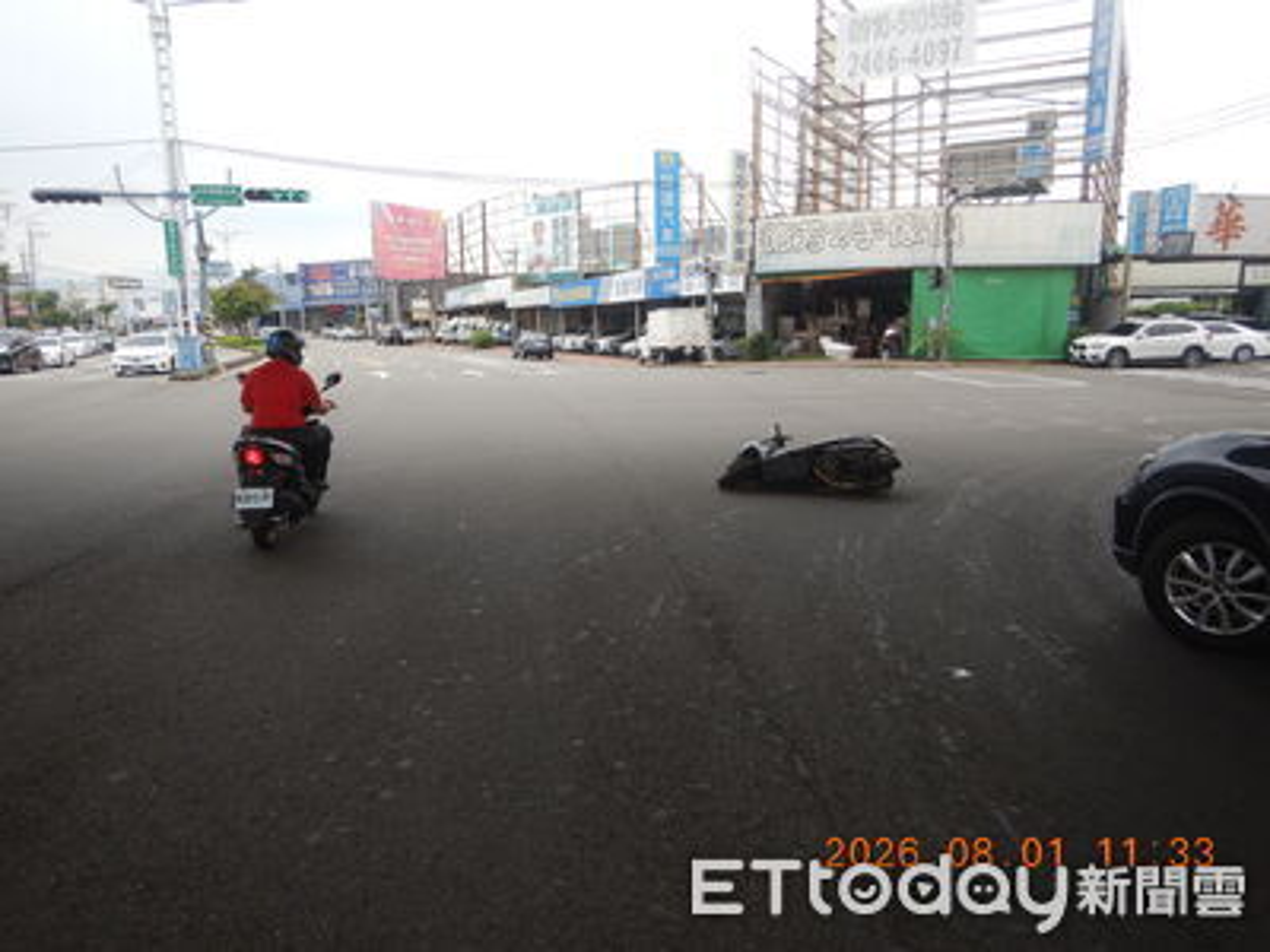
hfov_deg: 71.6
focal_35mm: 24
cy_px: 476
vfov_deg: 56.8
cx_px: 635
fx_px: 881
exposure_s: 1/500
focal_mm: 4.3
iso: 125
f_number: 2.8
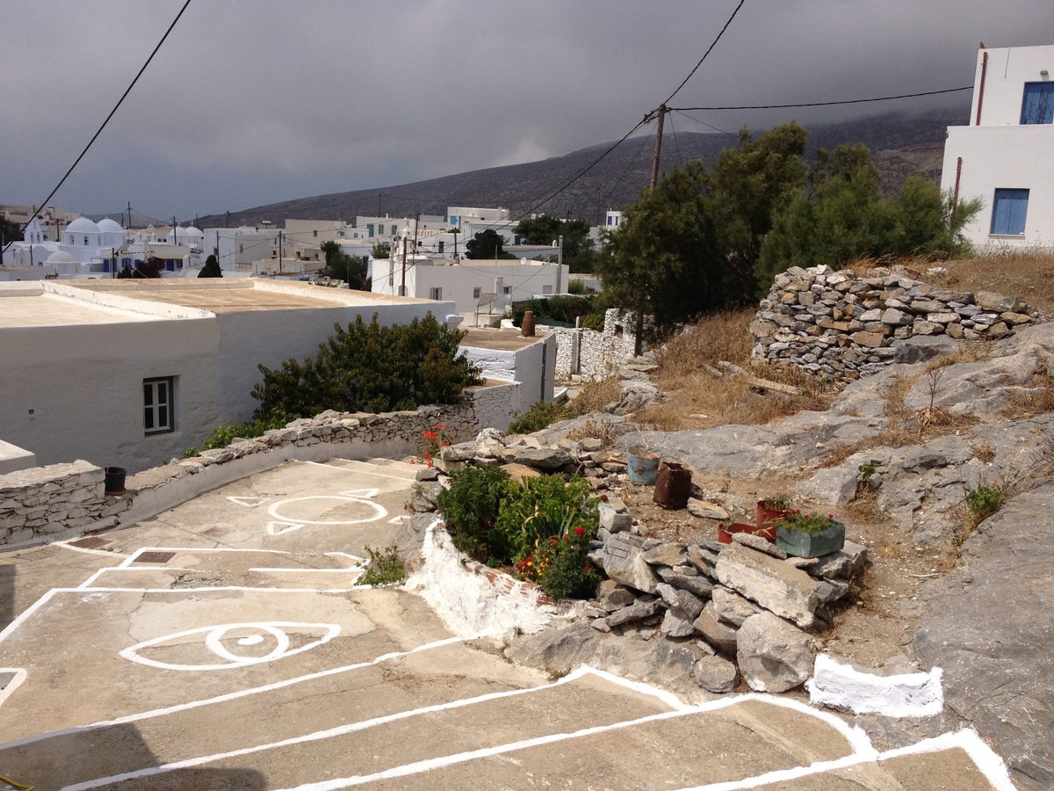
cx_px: 527
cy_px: 396
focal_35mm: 35
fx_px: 1066
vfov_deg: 40.7
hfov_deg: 52.6
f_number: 2.4
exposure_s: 1/4255
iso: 50
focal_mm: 4.28
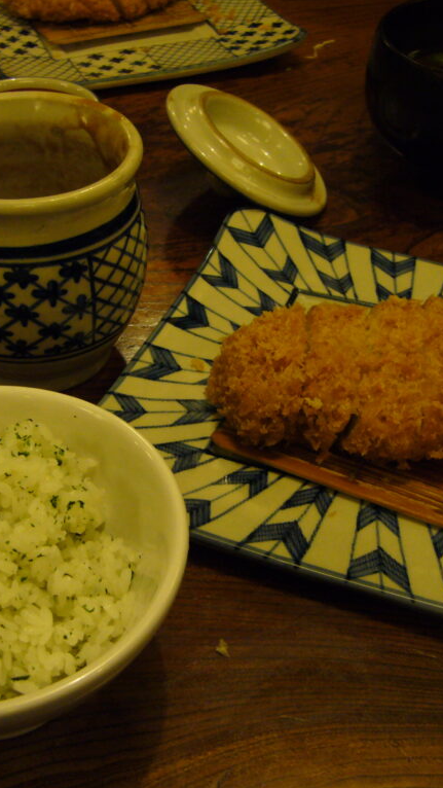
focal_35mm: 51
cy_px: 394
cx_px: 184
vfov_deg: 40.6
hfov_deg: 23.5
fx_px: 1065
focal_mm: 5.8
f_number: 2.8
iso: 200
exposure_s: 1/8
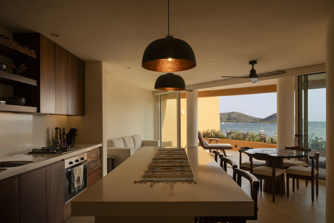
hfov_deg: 73.7
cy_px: 112
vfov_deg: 53.1
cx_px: 167
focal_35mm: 24
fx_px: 223
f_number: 10
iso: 100
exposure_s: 1/10
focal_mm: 24
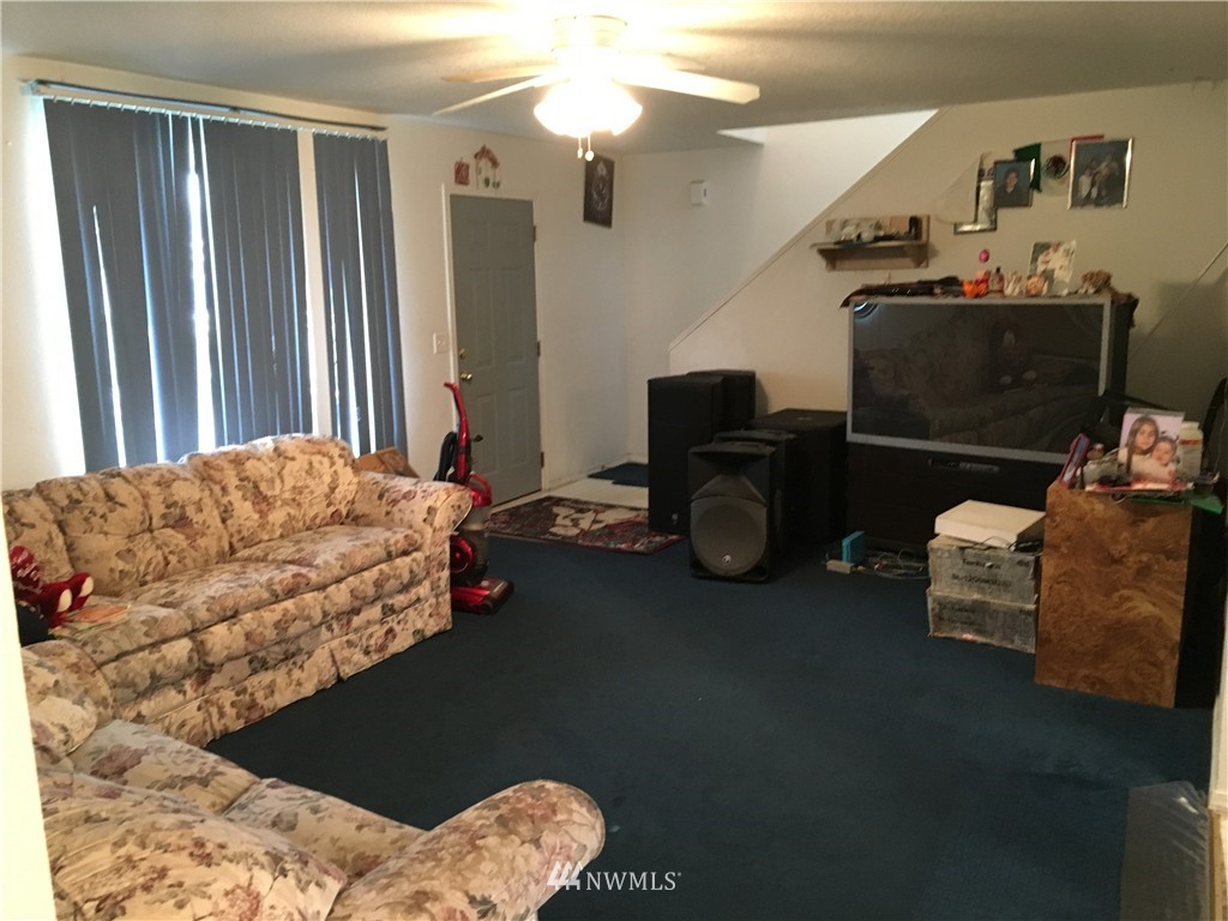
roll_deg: +1.1
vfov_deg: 48.2
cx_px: 614
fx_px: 1029
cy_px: 460
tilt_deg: -11.6
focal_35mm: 29
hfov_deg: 61.7
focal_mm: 4.15
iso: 200
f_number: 2.2
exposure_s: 1/15
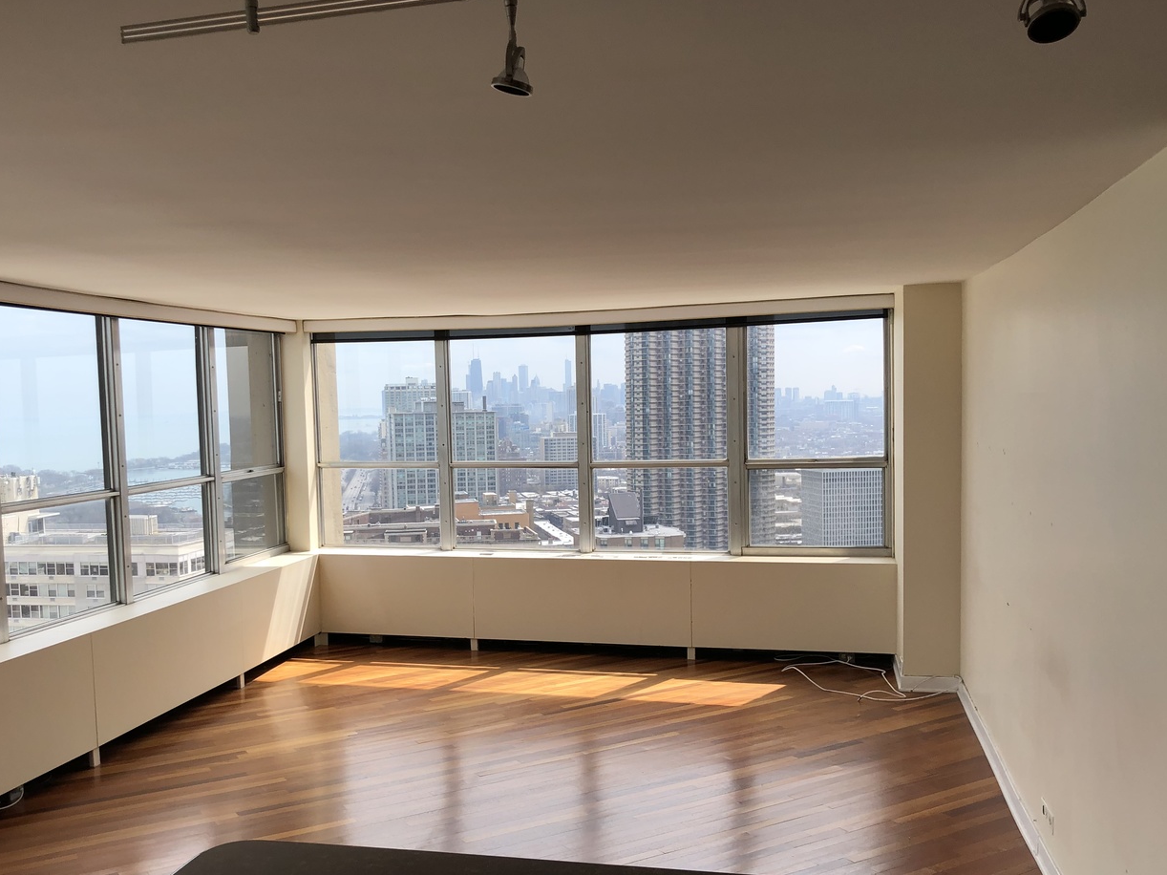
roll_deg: +2.2
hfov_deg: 55.2
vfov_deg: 42.9
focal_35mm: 33
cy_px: 489
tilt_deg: -2.7
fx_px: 1112
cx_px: 514
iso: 20
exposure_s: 1/1091
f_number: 1.8
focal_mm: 4
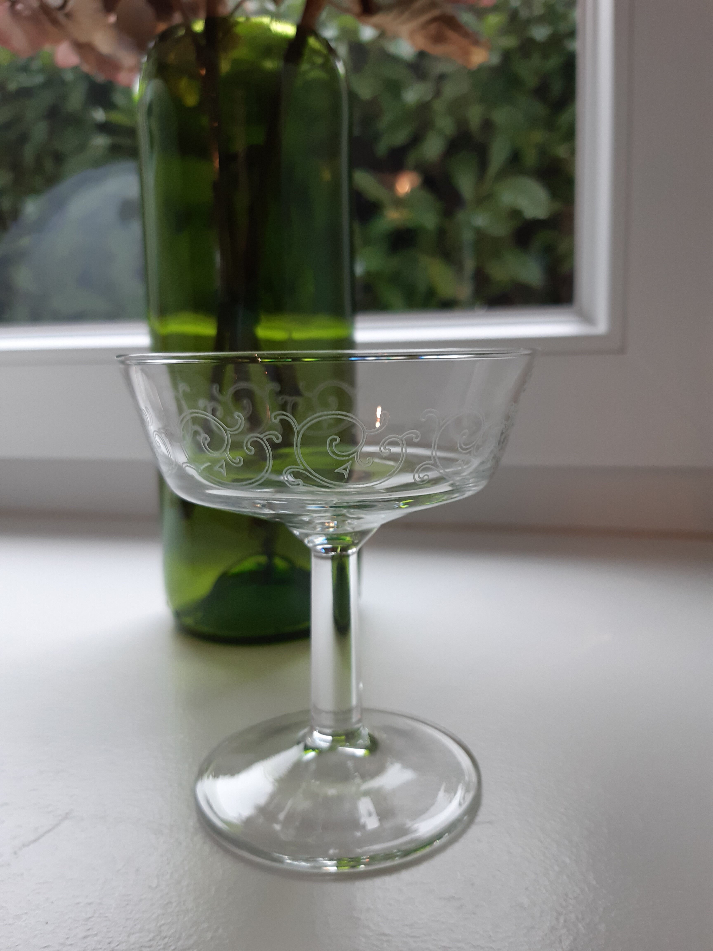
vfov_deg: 67.3
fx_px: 714
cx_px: 356
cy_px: 476
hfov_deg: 53.1
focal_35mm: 26
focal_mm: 3.92
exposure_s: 1/50
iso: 64
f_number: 1.7
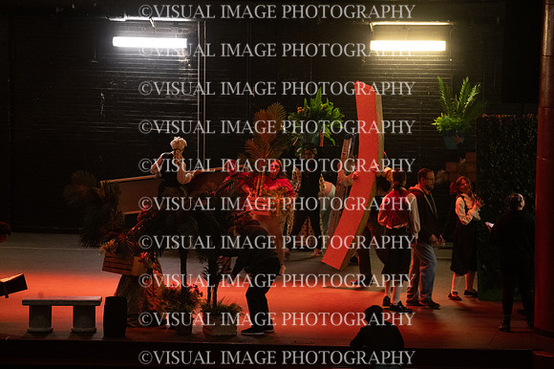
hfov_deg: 10.6
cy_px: 184
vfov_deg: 7.0
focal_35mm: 195
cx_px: 277
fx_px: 2999
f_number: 6.3
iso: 10000
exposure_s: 1/160
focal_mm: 195
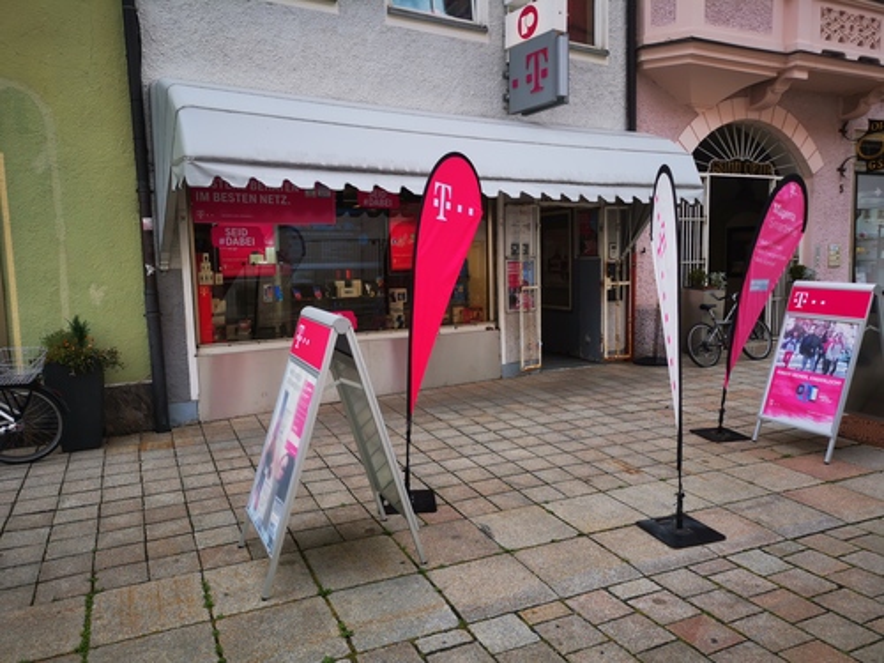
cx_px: 442
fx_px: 690
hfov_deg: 65.3
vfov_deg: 51.4
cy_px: 332
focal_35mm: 27
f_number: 1.8
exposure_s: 1/691
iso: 50
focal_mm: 5.58
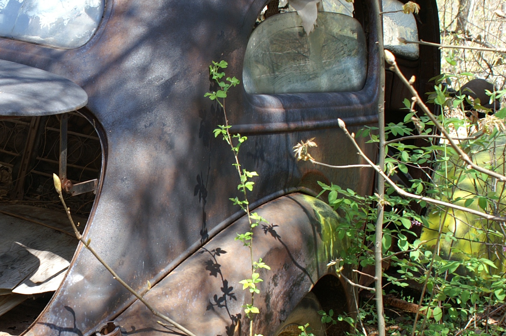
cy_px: 212
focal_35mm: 82
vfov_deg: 16.6
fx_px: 1151
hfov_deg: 24.2
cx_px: 65
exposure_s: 1/60
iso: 125
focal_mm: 28
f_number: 6.3
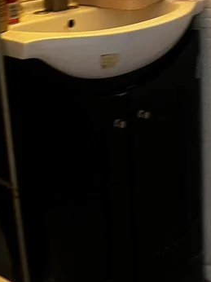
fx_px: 627
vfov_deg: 24.8
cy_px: 43
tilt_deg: -11.1
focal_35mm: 77
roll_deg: +3.6
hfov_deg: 18.8
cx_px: 22
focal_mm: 5.7
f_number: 1.5
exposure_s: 1/40
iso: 500
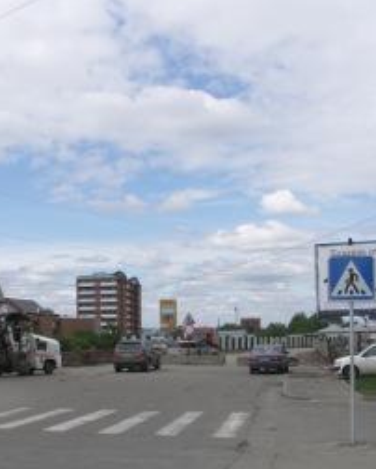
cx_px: 143
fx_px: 722
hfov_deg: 29.1
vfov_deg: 35.7
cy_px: 307
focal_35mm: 52
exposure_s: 1/250
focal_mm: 7.9
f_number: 6.3
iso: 50
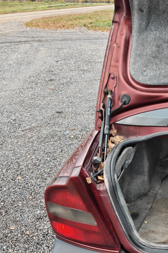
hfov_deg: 23.1
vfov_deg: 39.4
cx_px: 241
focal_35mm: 49
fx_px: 343
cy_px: 185
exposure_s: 1/100
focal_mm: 6.57
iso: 78
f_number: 1.68
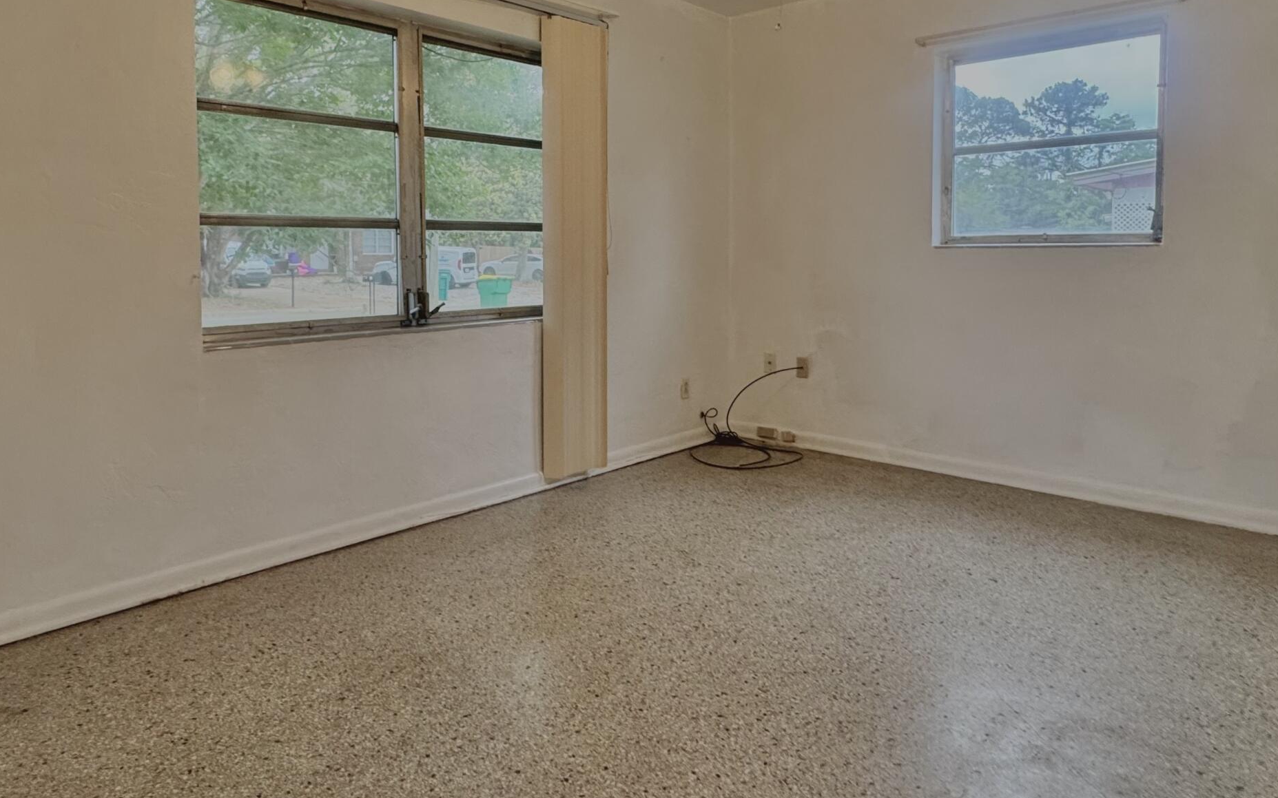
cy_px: 283
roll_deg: +0.1
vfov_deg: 50.4
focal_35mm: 24
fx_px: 836
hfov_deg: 74.4
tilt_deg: -1.6
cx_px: 546
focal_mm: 2.22
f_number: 2.2
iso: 320
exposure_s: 1/120
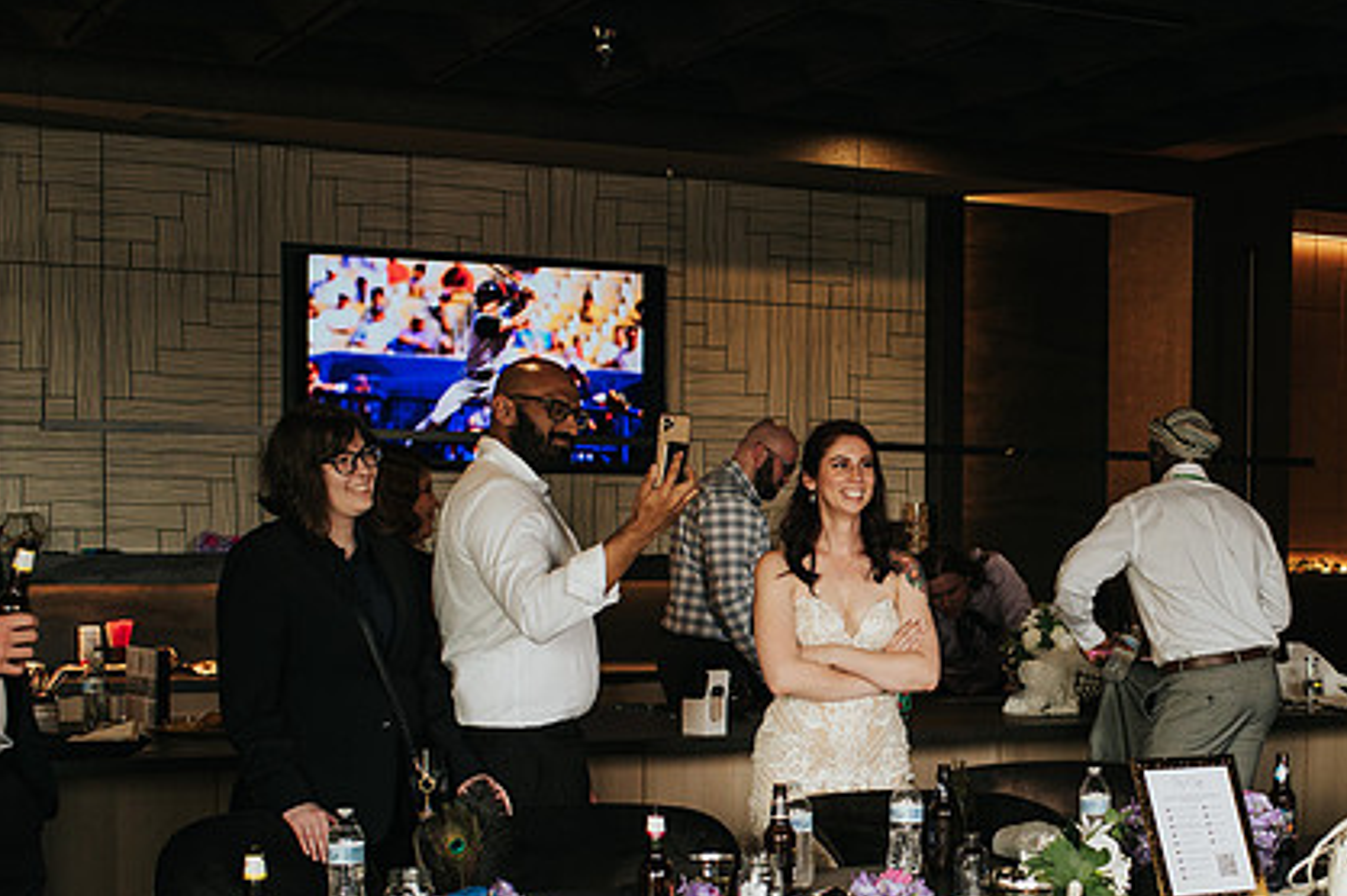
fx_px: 2430
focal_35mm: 65
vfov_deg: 20.7
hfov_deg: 30.6
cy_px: 708
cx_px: 976
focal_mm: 35
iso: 1000
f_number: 3.2
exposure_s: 1/400
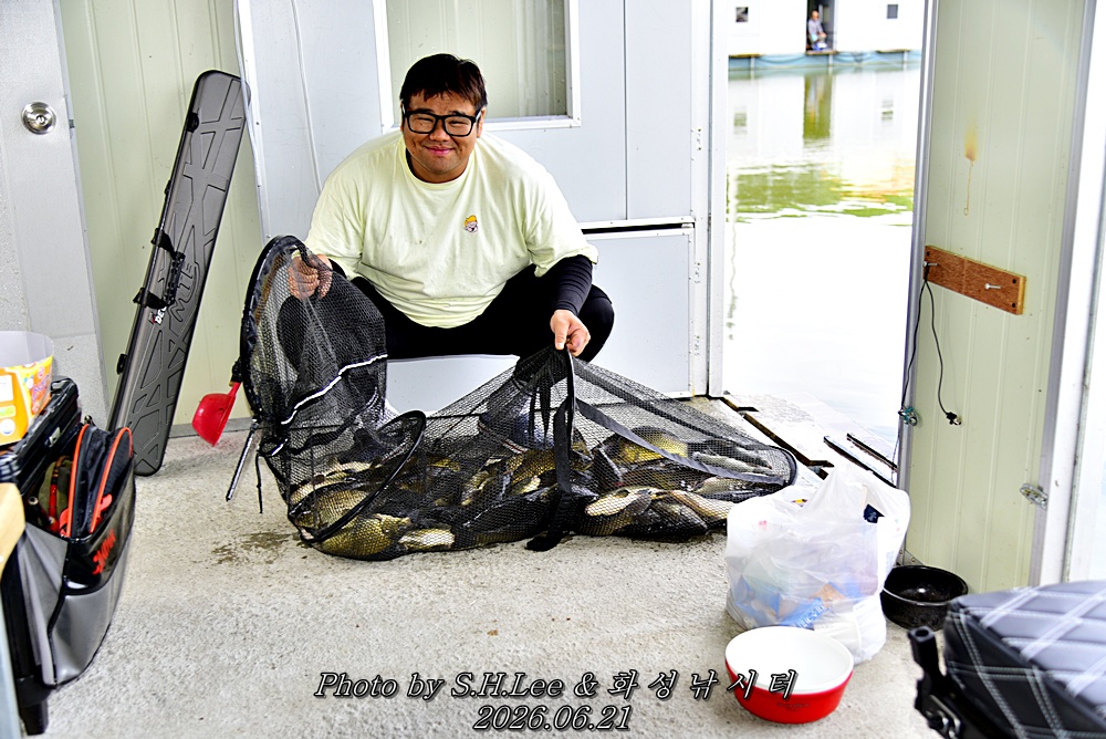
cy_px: 370
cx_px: 553
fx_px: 1168
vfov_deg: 35.1
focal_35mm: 38
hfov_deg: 50.7
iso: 100
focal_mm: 38
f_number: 4
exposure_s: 1/125
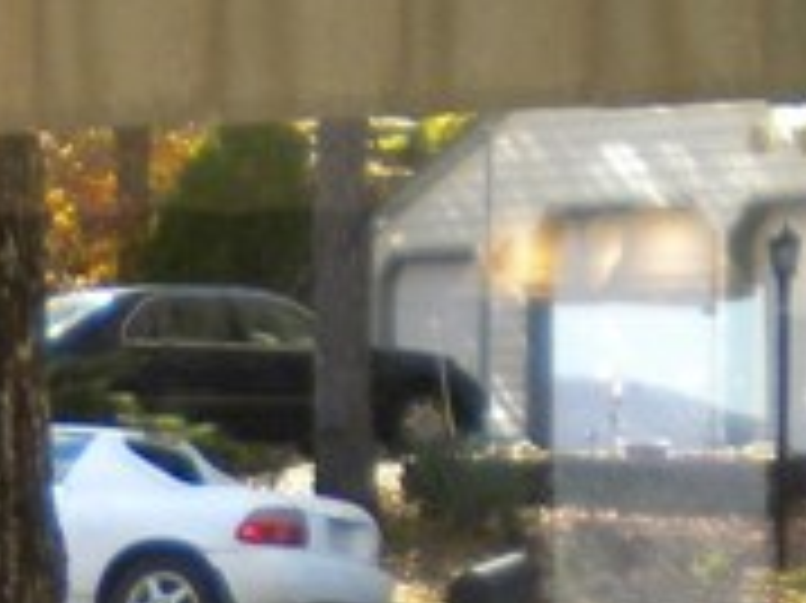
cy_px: 1202
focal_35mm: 200
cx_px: -531
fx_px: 4654
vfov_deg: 7.2
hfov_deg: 9.5
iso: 80
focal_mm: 6.3
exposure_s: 1/131
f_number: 3.1
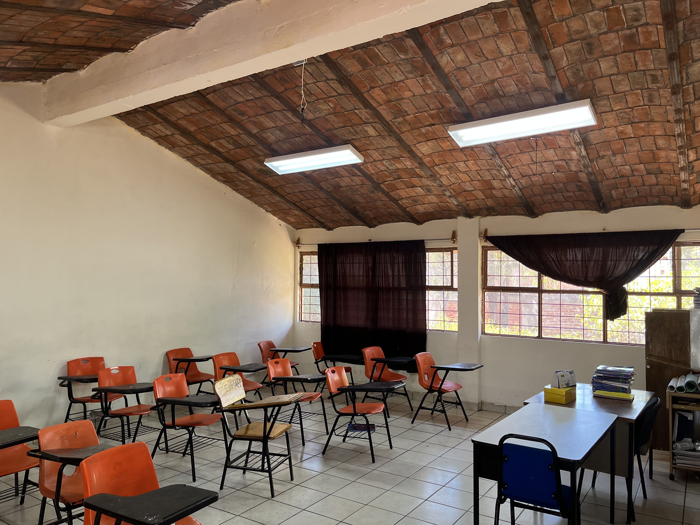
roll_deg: -0.7
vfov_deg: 53.1
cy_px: 262
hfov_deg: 67.3
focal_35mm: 26
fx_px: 526
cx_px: 350
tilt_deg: +1.4
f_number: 1.6
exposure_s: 1/117
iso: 125
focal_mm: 5.1
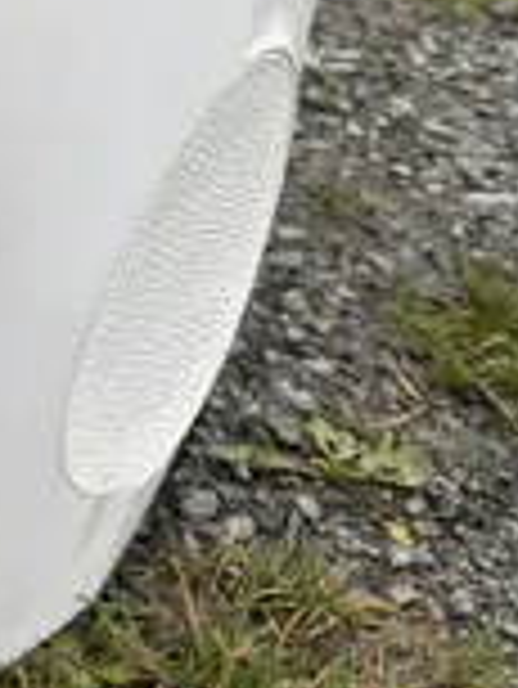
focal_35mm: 102
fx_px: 2032
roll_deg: +0.9
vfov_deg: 18.3
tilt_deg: -16.6
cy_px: -126
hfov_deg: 13.5
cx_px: -320
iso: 50
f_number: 1.6
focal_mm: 5.96
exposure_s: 1/1007
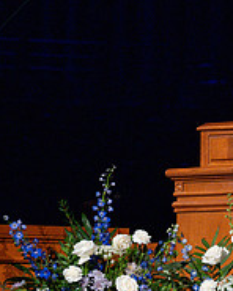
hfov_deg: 4.1
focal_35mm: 373
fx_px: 3215
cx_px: 337
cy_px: 161
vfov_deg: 5.2
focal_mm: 125
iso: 2500
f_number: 4
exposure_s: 1/320
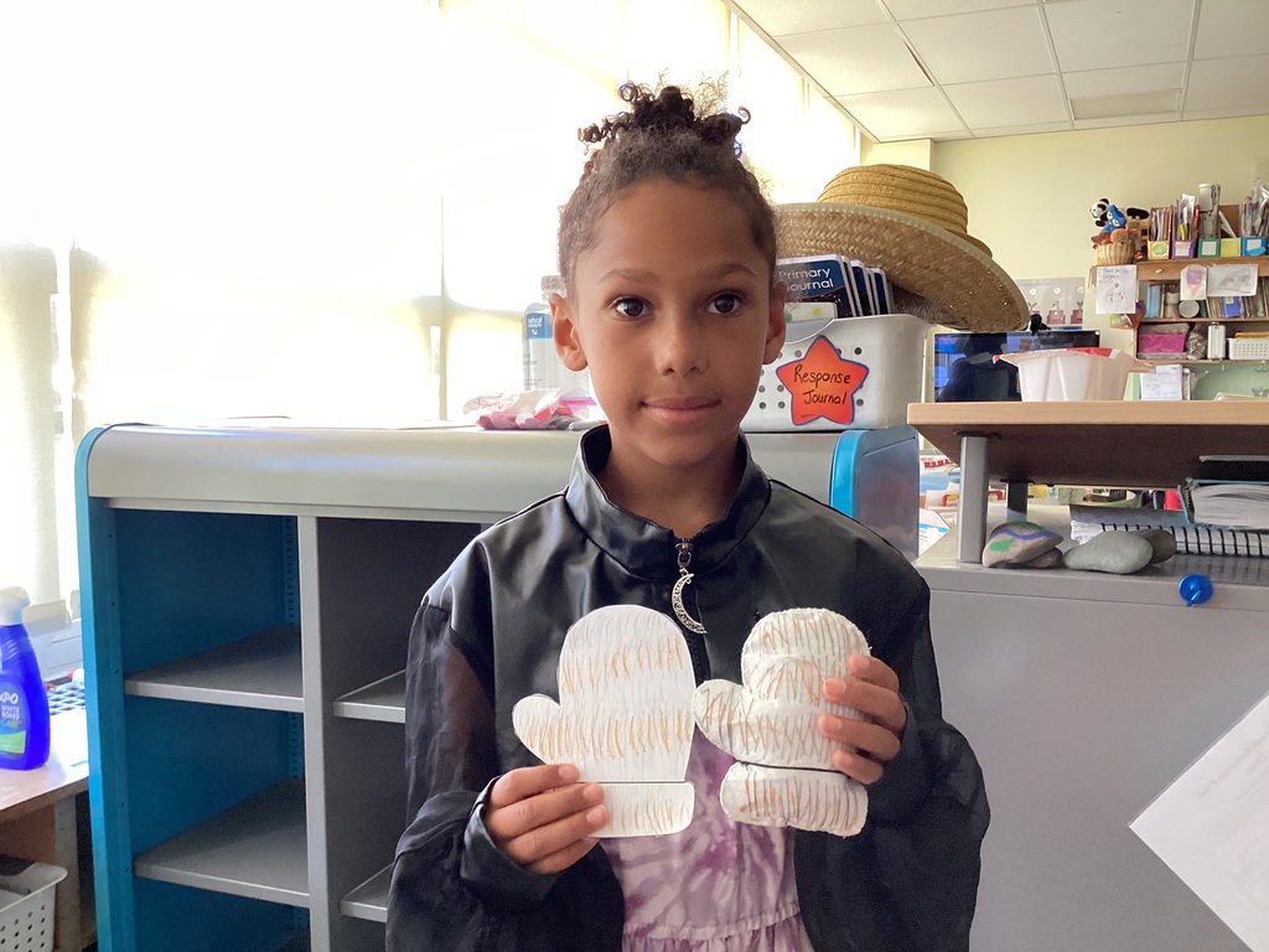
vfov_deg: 45.4
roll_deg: -0.9
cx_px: 634
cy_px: 476
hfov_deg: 58.4
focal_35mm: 31
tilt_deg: -5.3
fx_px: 1136
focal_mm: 3.3
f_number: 2.4
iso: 160
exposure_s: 1/50
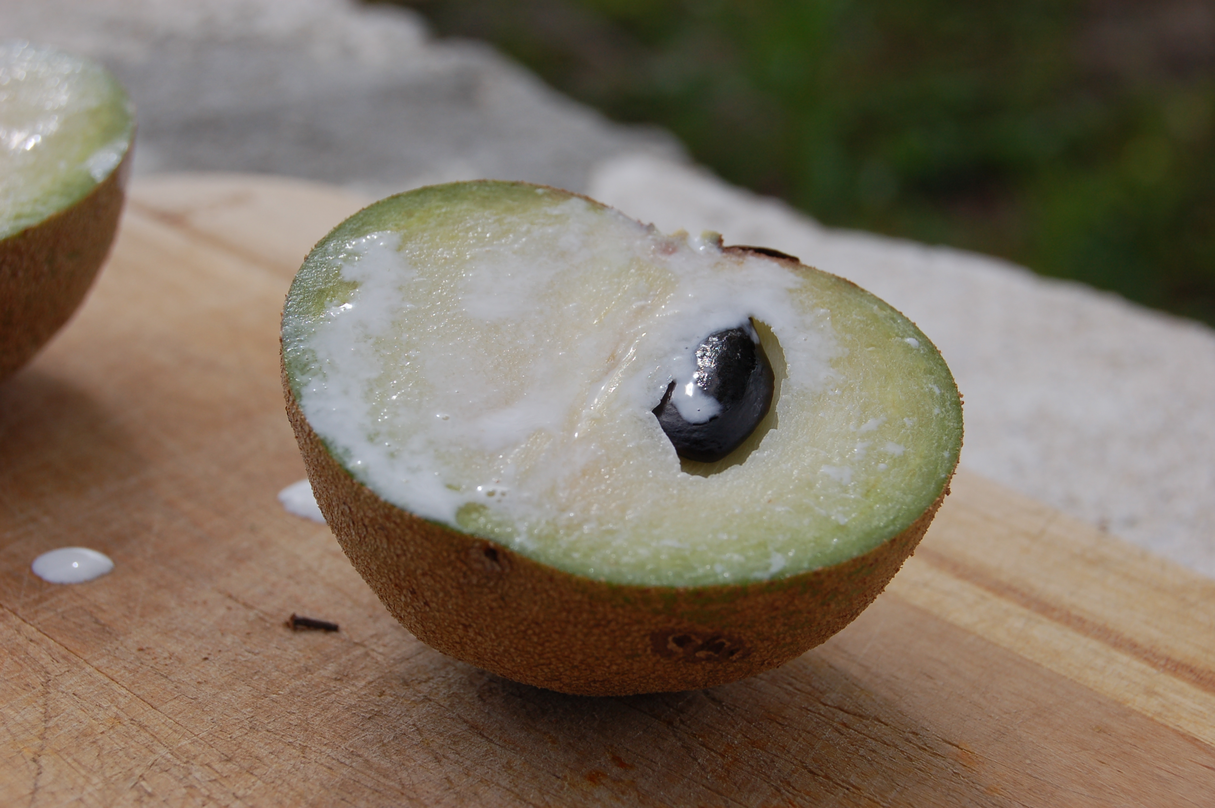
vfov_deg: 16.5
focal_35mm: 82
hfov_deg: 24.6
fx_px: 2782
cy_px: 404
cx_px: 608
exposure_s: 1/320
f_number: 9
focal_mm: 55
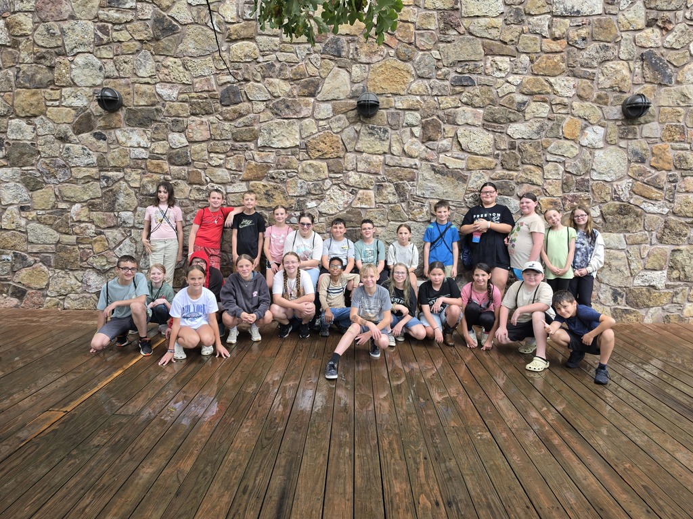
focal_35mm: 23
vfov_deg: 58.9
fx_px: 460
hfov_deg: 73.9
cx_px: 346
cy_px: 260
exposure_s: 1/180
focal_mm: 6.5
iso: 20
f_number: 1.4
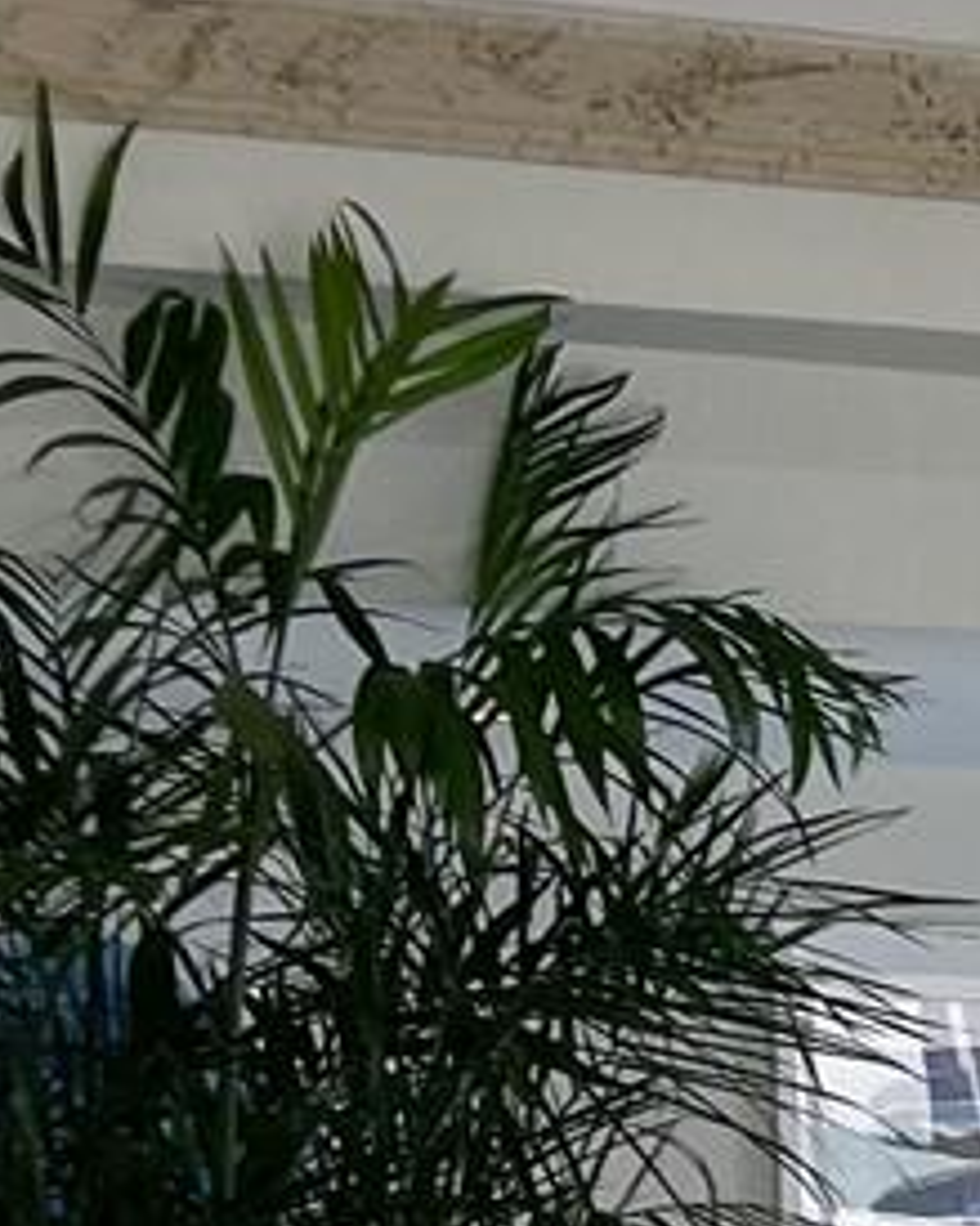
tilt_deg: -4.7
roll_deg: +0.7
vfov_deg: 12.6
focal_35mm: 148
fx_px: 5369
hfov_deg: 8.7
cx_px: 2931
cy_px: 1664
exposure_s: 1/120
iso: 50
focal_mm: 4.2
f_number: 1.6
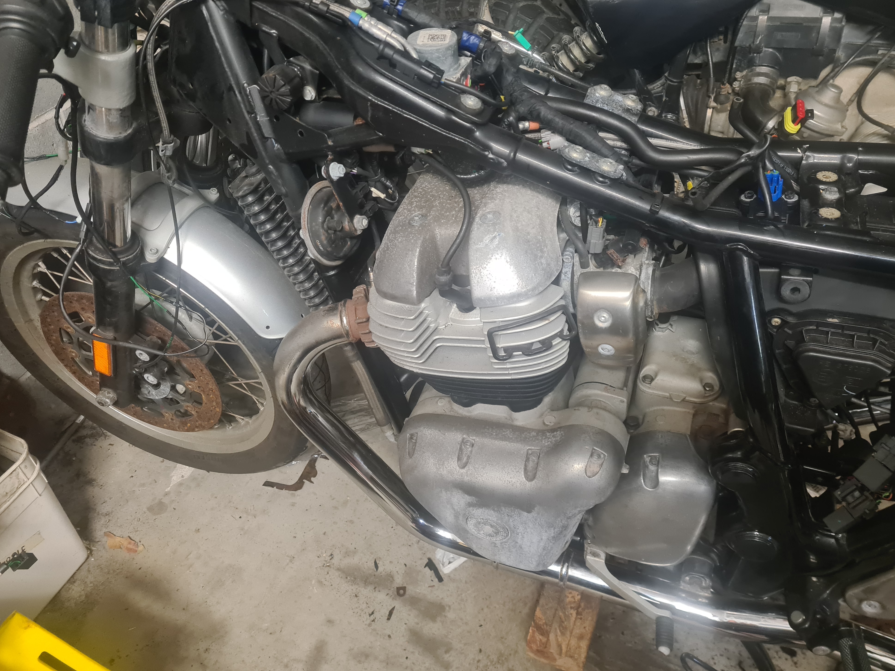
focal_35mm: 27
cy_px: 338
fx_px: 698
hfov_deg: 65.3
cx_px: 450
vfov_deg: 51.4
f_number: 1.8
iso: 800
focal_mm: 5.4
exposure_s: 1/50
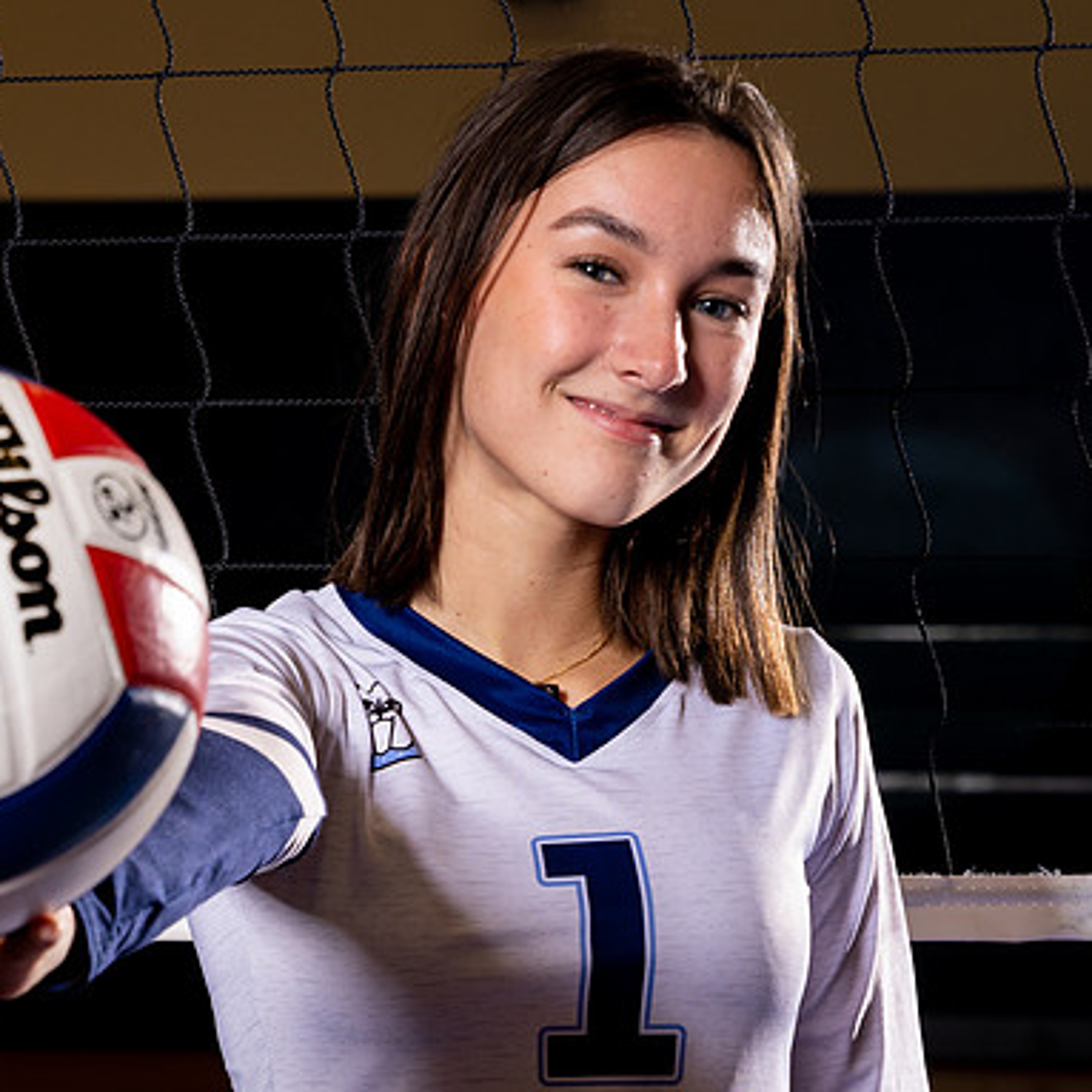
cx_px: 145
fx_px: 4461
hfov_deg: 13.8
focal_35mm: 125
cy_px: 782
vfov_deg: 13.9
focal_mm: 62
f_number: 5.6
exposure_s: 1/125
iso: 250
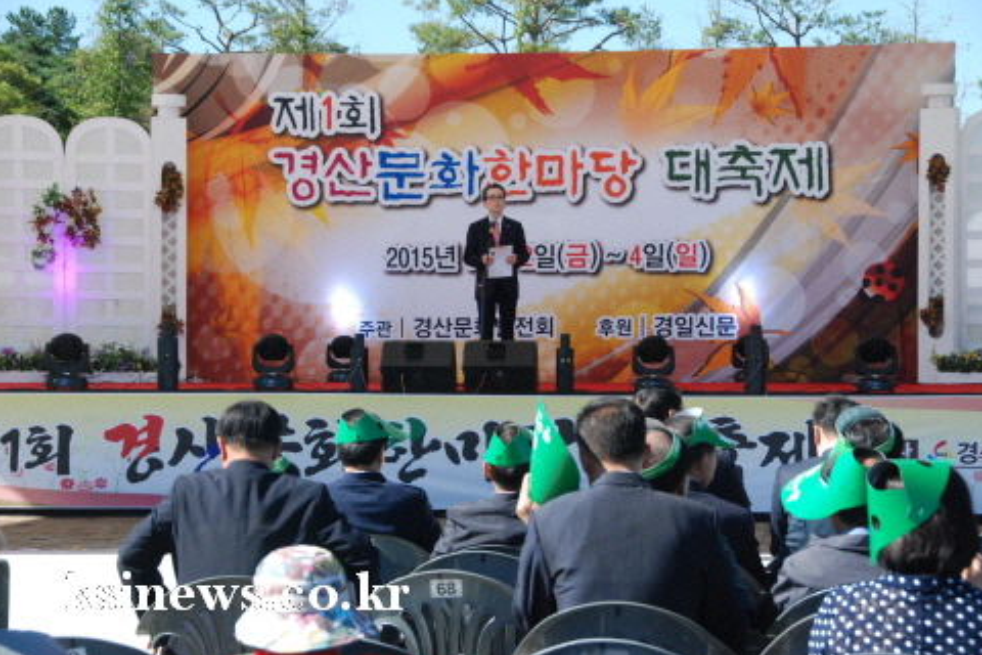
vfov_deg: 14.1
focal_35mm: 97
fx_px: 2646
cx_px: 499
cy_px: 320
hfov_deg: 21.0
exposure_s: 1/1250
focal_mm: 62
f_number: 9
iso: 1250
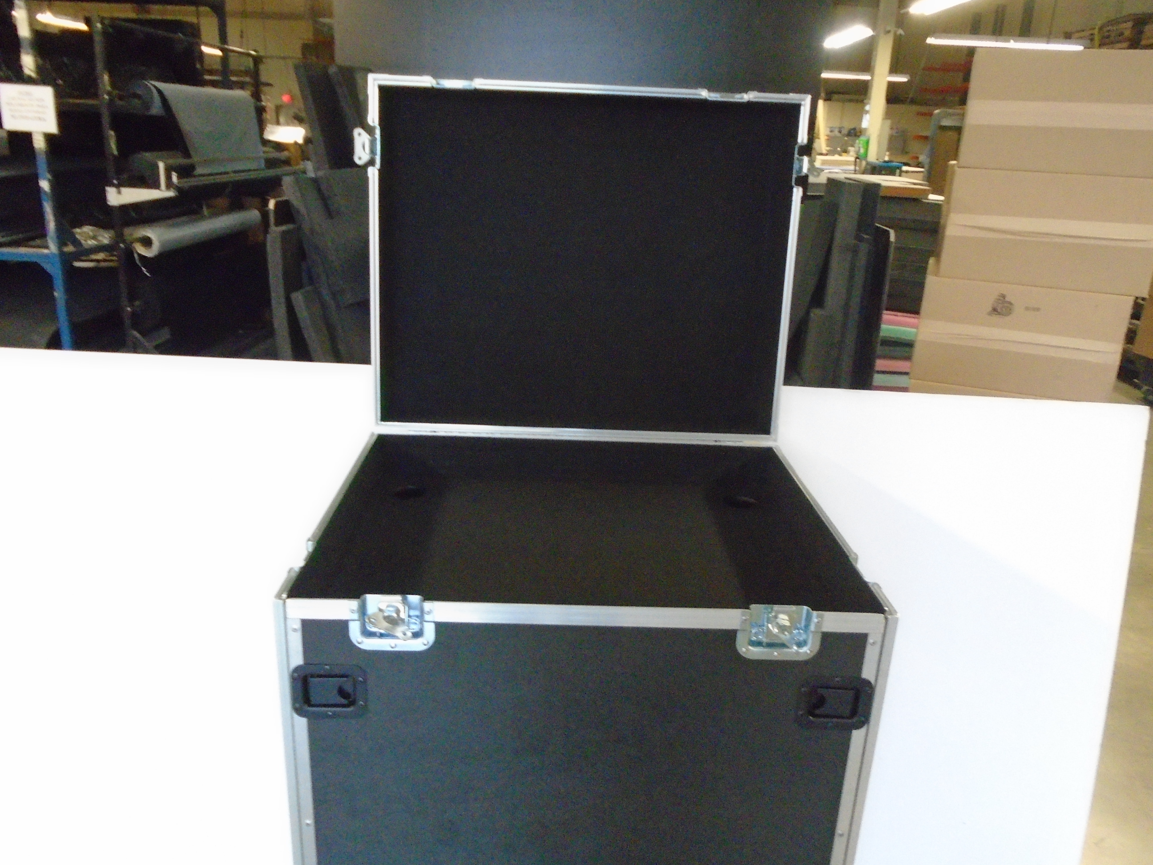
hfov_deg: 67.3
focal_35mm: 26
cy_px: 432
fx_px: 866
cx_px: 576
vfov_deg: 53.1
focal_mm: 4.6
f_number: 3.2
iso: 800
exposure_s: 1/25
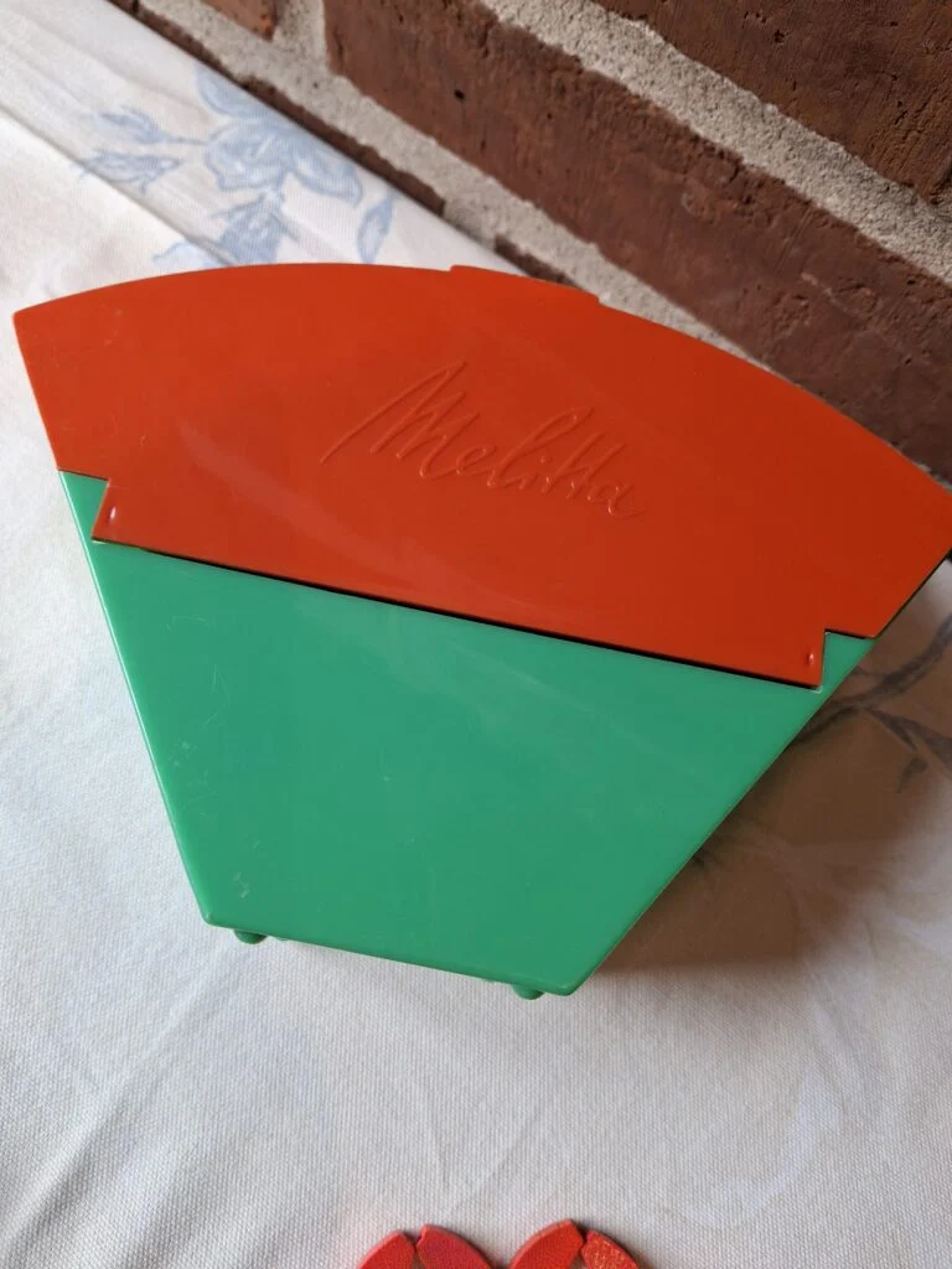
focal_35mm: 25
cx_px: 476
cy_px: 634
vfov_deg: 69.4
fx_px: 917
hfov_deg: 54.9
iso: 64
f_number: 1.8
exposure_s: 1/120
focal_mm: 4.69
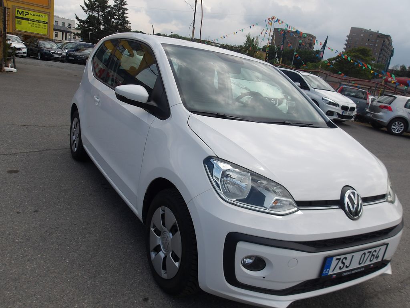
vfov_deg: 51.4
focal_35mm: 27
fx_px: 320
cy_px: 154
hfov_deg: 65.3
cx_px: 205
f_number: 10.4
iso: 100
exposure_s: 1/131
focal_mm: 4.9
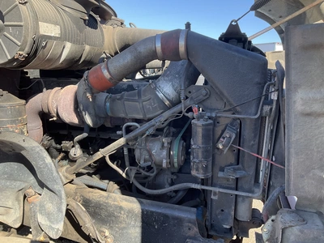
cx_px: 162
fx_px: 271
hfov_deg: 61.7
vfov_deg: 48.2
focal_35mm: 29
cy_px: 122
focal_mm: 3
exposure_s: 1/243
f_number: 1.8
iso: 20
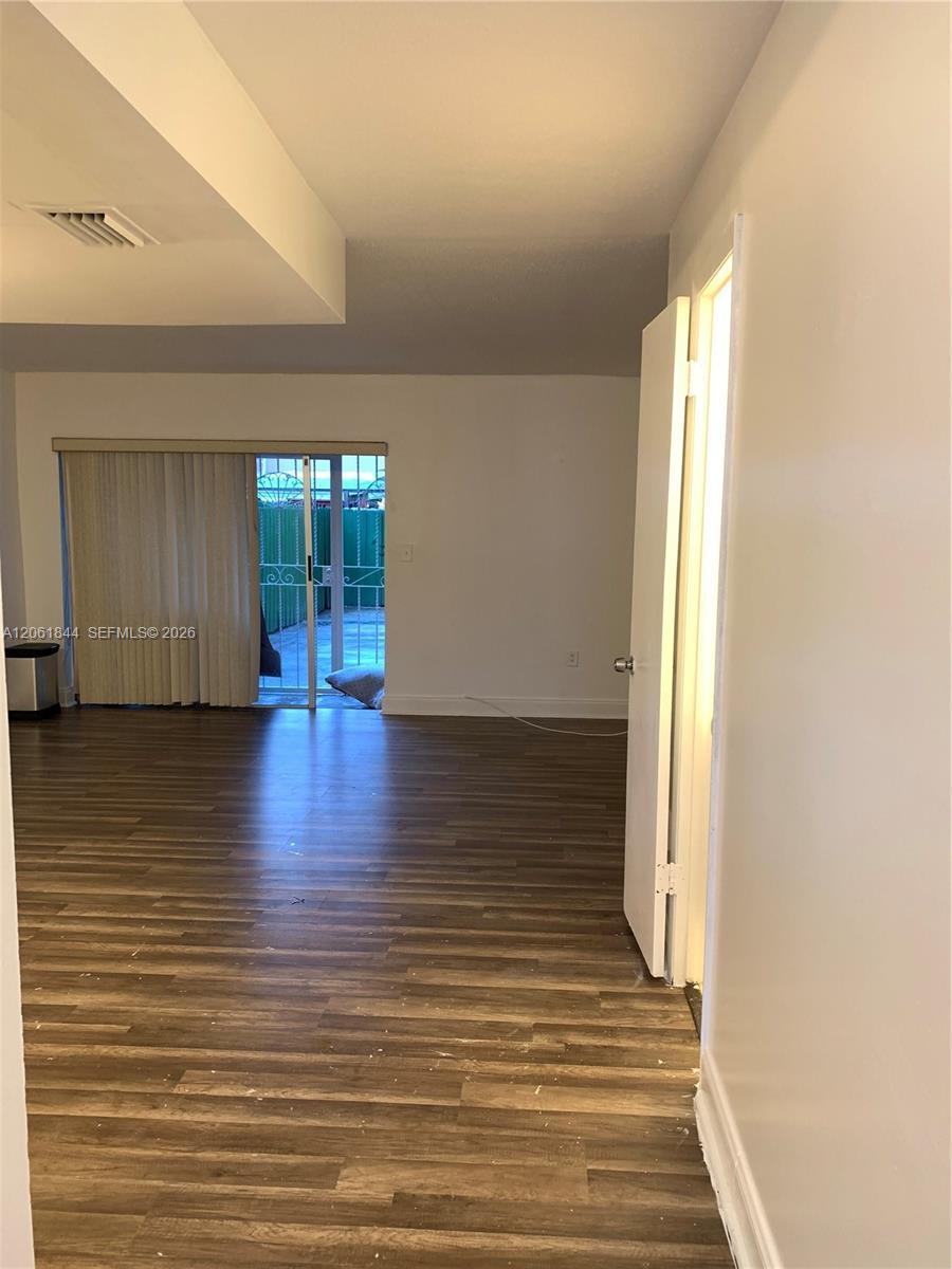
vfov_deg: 67.3
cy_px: 634
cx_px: 476
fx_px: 953
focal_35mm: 26
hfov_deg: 53.1
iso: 200
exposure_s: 1/60
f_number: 1.8
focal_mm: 4.25
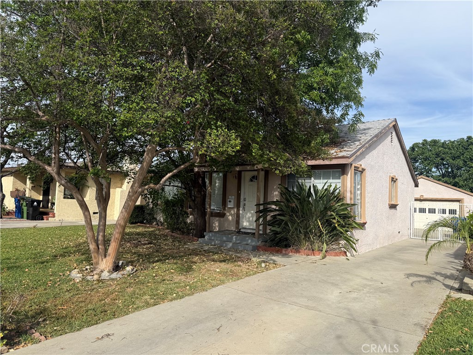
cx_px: 236
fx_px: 328
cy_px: 178
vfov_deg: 56.8
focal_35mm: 24
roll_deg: -2.6
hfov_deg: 71.6
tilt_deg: +3.8
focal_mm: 6.76
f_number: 1.78
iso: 80
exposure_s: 1/3425
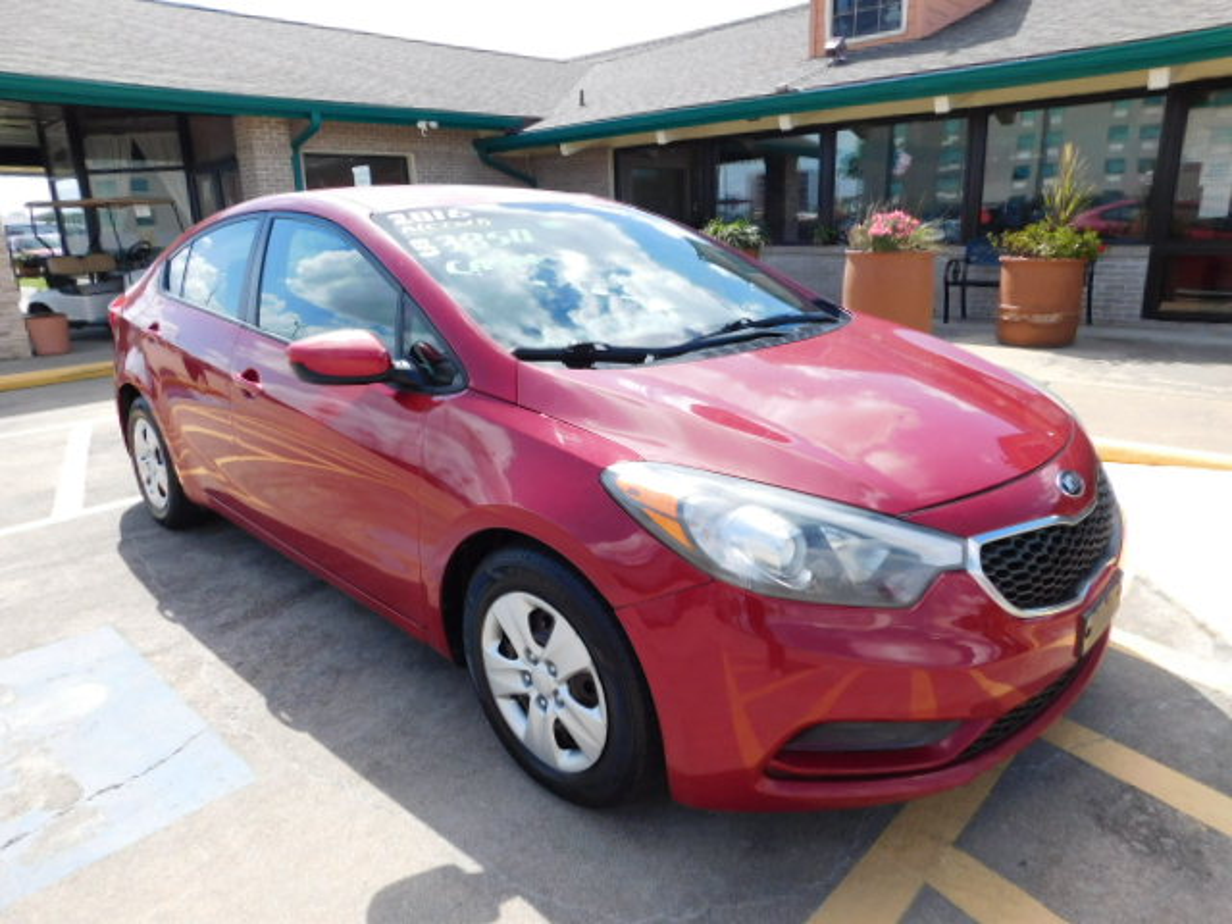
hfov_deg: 73.9
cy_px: 462
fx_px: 819
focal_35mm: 23
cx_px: 616
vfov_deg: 58.9
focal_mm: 4
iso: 125
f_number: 3
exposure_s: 1/1000
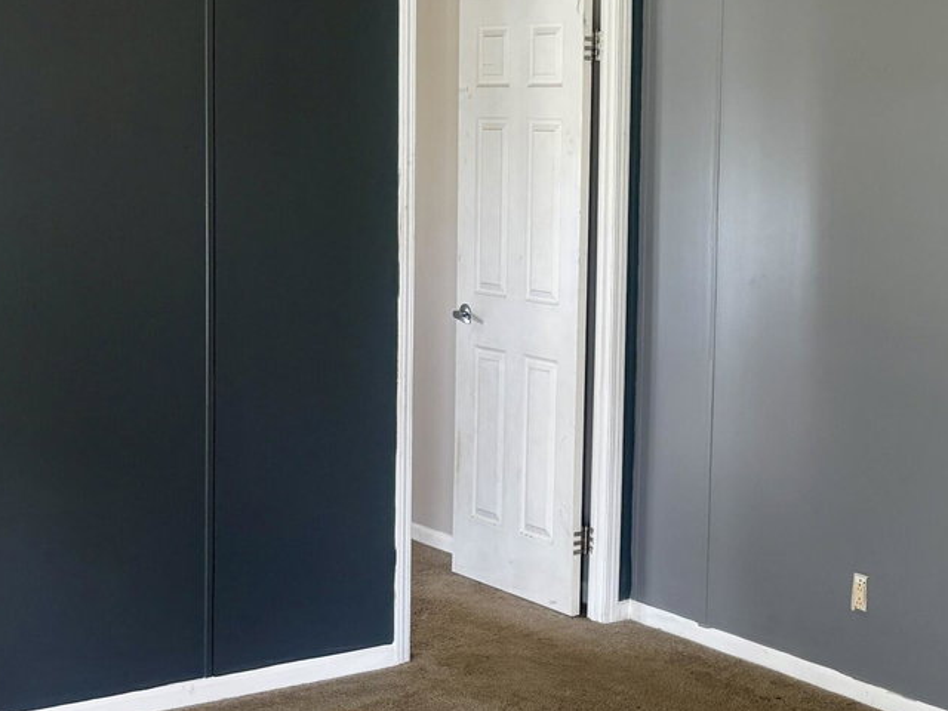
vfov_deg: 22.5
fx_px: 1780
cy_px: 277
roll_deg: -0.8
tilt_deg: -4.8
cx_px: 668
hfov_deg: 29.5
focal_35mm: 65
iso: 125
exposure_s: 1/78
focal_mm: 5.96
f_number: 1.6
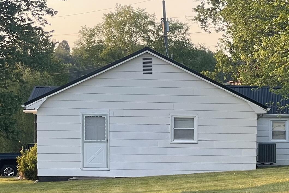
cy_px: 210
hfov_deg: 13.1
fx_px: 1228
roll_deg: +0.1
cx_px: 344
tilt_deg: -1.7
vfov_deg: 8.9
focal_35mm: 153
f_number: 2
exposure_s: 1/144
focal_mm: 6
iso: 25
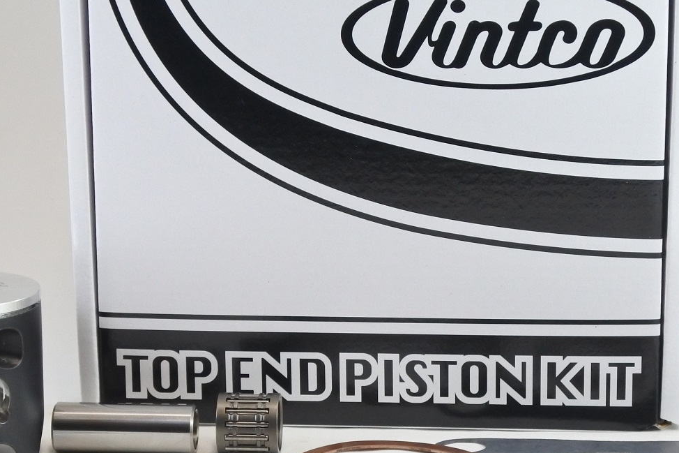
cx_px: 350
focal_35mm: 108
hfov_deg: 18.9
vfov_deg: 12.7
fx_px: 2037
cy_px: 255
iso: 560
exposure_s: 1/125
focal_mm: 20.6
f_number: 4.8
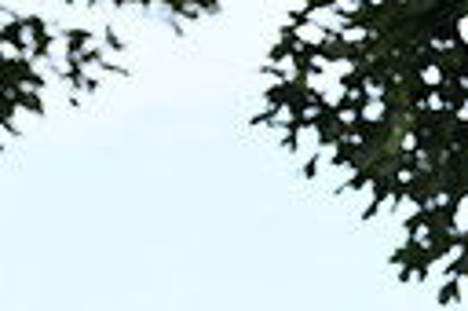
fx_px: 5998
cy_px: 620
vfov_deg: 3.0
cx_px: 940
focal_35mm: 462
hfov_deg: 4.4
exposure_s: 1/1250
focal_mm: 102
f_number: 5
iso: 500
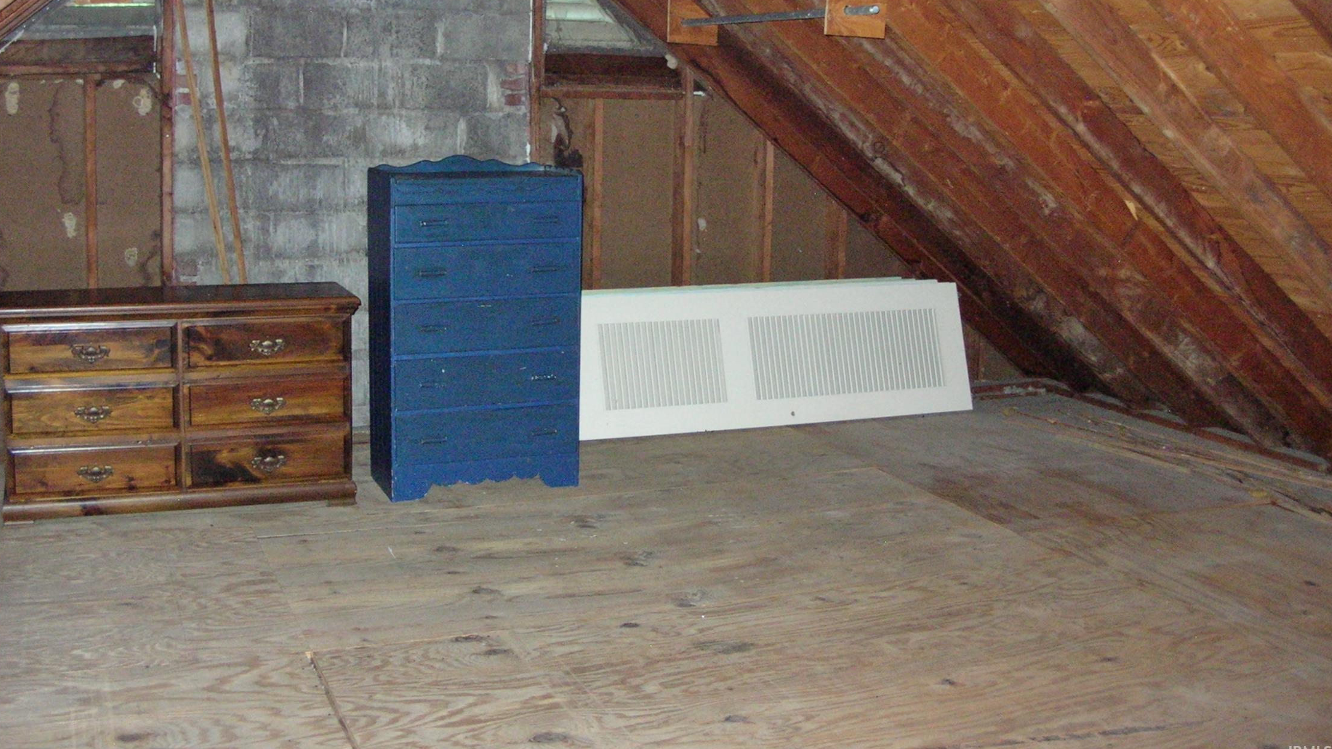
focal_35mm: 40
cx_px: 654
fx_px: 1413
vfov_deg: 29.5
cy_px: 257
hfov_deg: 50.5
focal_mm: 6
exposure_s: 1/60.1
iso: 291
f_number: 2.7
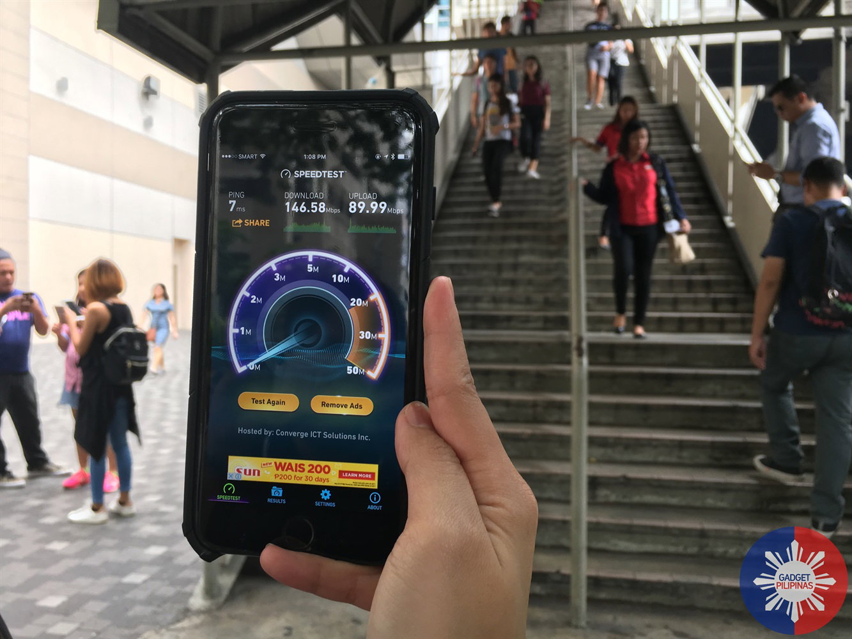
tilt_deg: -0.4
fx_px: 714
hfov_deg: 61.7
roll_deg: +0.3
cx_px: 426
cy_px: 320
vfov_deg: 48.2
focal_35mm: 29
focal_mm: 4.2
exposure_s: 1/120
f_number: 2.2
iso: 32
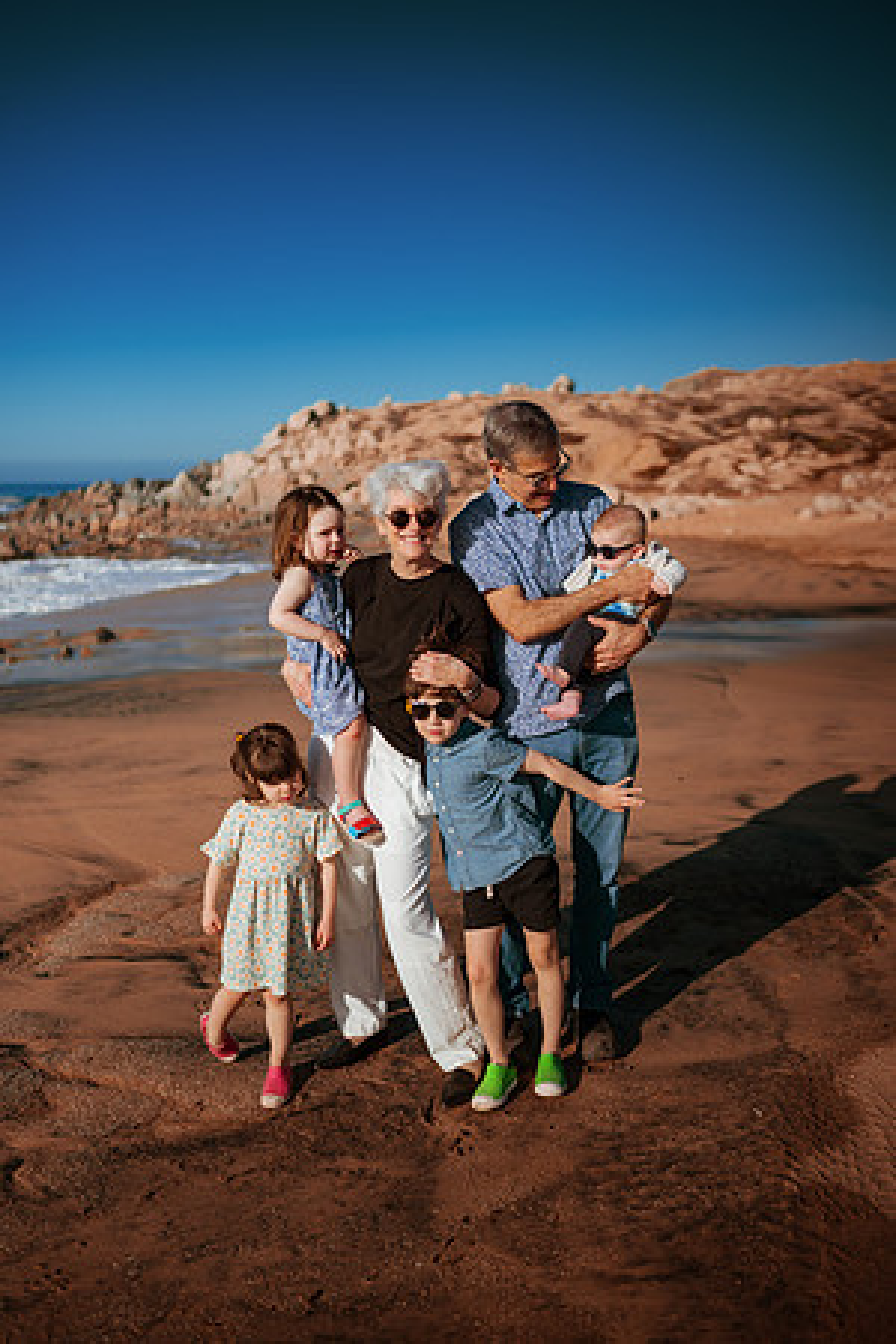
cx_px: 448
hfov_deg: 37.9
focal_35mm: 35
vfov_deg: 54.4
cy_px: 672
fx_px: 1307
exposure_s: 1/8000
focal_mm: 35
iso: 50
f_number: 1.8
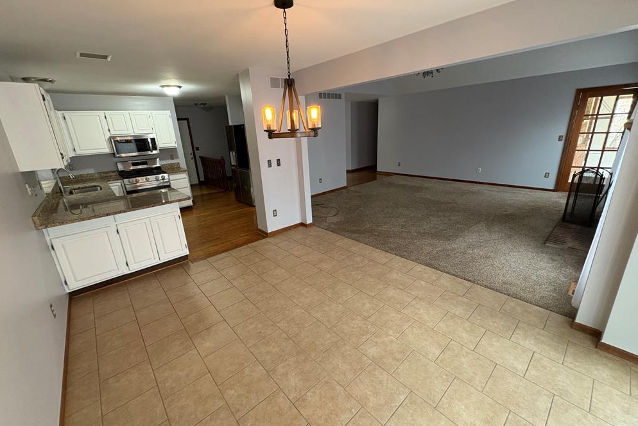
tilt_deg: -17.0
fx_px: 266
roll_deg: +3.1
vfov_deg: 77.3
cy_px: 208
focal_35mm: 15
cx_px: 316
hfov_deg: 100.4
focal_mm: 2.22
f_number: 2.2
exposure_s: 1/60
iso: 400
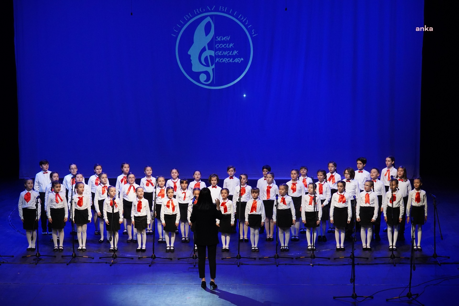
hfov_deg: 24.5
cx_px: 230
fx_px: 1058
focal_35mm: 83
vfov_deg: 16.5
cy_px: 153
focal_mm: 83
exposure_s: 1/400
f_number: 5.6
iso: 6400
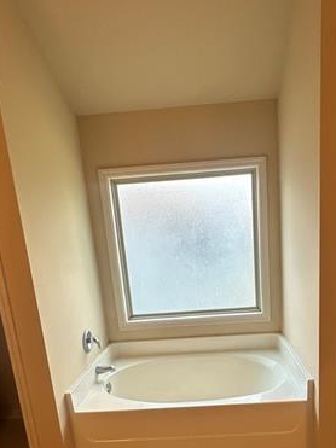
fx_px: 376
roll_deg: +3.9
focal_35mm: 29
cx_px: 205
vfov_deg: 59.0
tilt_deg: -11.7
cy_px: 326
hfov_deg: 47.9
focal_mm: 2.22
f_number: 2.2
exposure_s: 1/156
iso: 40
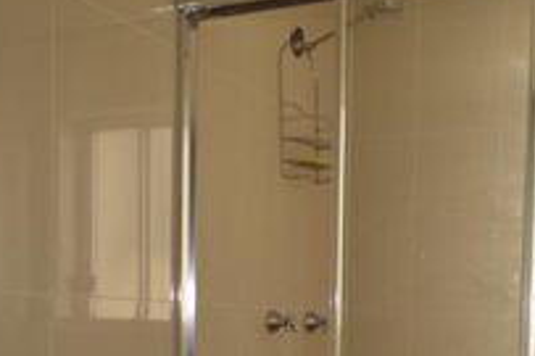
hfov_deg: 41.0
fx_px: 671
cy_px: 376
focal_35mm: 45
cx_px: 453
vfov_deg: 27.6
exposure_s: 1/125
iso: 500
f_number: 5.6
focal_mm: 13
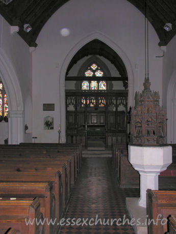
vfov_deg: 52.6
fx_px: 237
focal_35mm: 35
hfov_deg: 40.7
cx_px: 88
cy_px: 117
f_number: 2.8
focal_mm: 8.9
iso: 95
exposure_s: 1/60.1
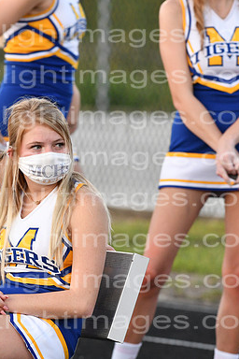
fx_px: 6761
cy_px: 179
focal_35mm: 679
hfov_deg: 2.0
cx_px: 58
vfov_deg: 3.0
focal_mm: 300
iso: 1600
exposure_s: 1/250
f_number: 5.6
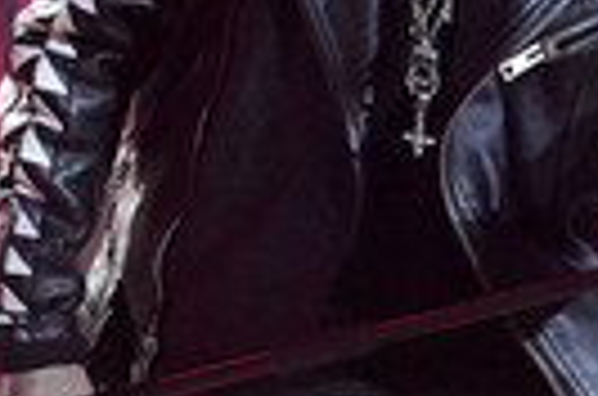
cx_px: 672
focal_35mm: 1157
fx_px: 19173
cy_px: -135
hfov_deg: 1.8
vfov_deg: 1.2
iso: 12800
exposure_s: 1/640
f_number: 5.6
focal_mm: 340
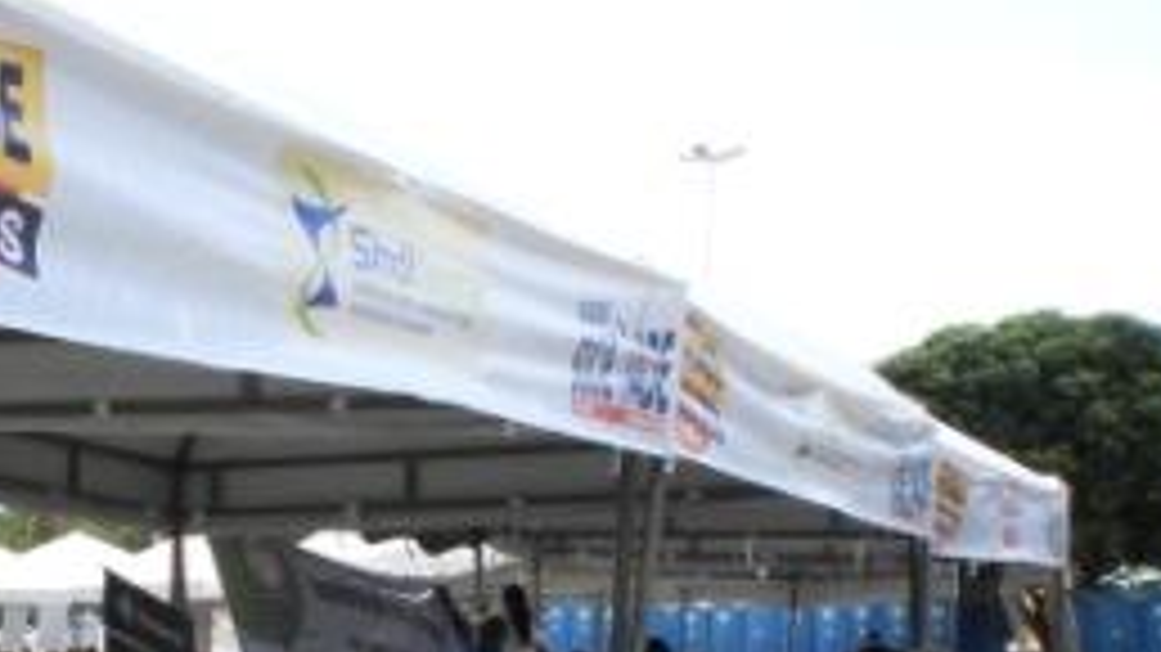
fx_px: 2093
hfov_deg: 30.5
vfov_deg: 17.5
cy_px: 589
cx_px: 284
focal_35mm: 68
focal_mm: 6.3
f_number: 4.6
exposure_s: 1/2000
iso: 400
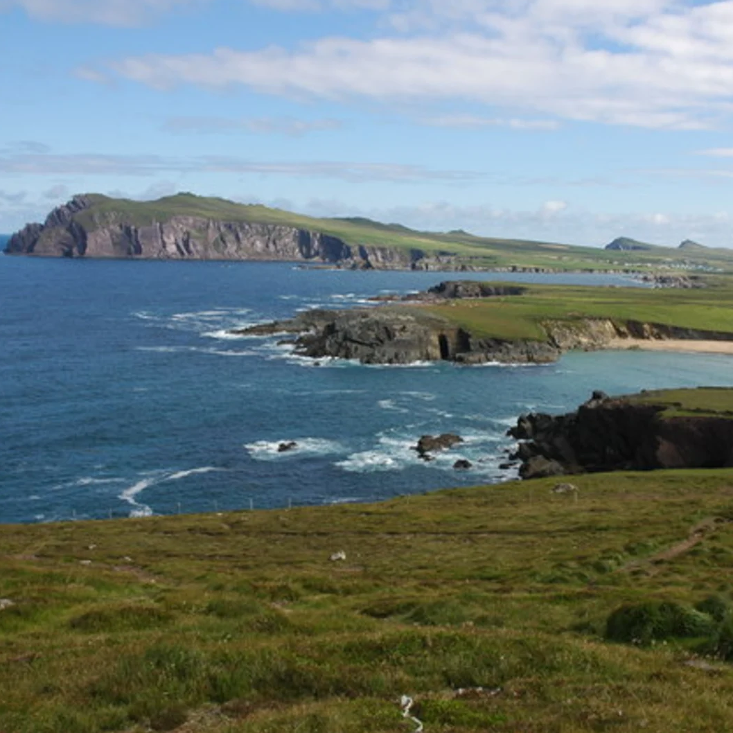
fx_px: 1030
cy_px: 360
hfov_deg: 39.1
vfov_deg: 39.2
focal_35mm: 43
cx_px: 398
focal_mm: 22
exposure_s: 1/250
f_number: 10
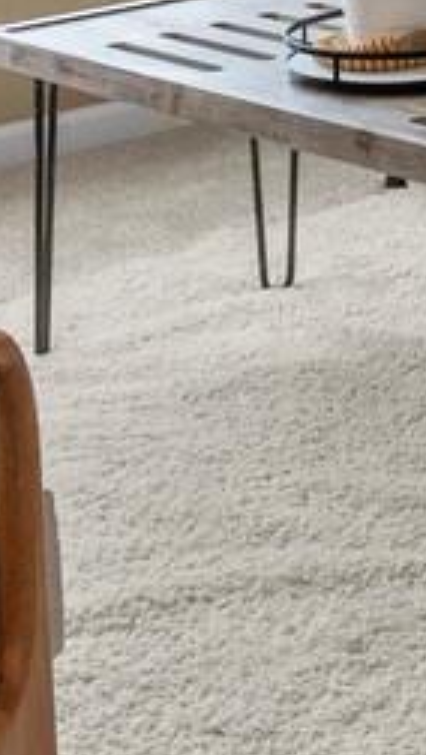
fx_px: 2266
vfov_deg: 16.8
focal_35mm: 113
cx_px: 798
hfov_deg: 10.1
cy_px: -449
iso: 280
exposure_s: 1/20
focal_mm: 17
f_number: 8
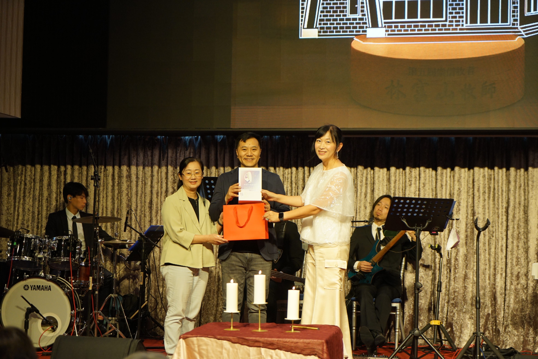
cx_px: 269
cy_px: 180
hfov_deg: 28.8
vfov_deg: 19.5
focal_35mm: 70
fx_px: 1046
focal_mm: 70
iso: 1000
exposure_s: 1/160
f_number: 4
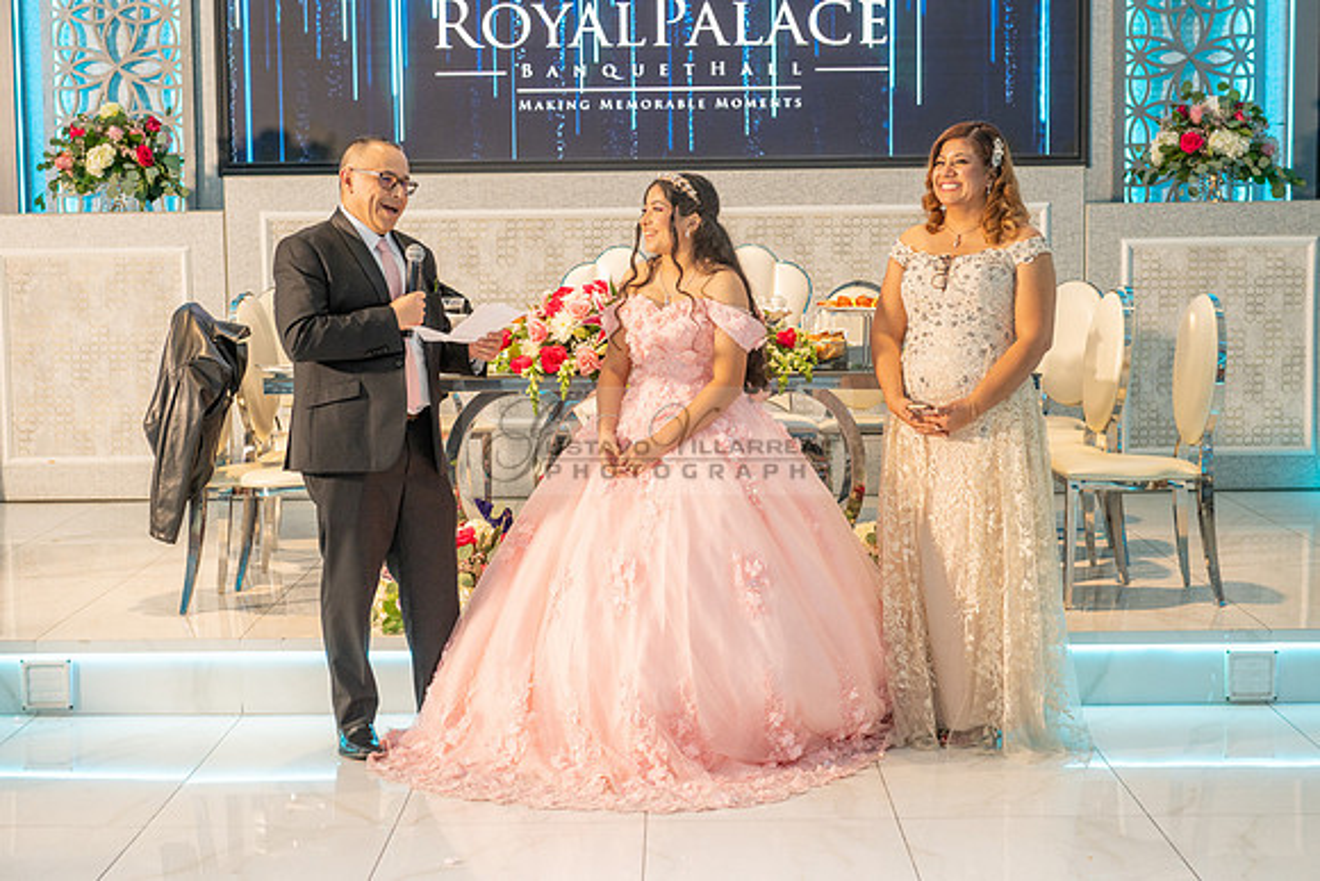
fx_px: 2127
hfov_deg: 34.5
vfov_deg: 23.4
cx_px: 660
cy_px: 440
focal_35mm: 58
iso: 1000
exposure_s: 1/125
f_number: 5
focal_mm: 58
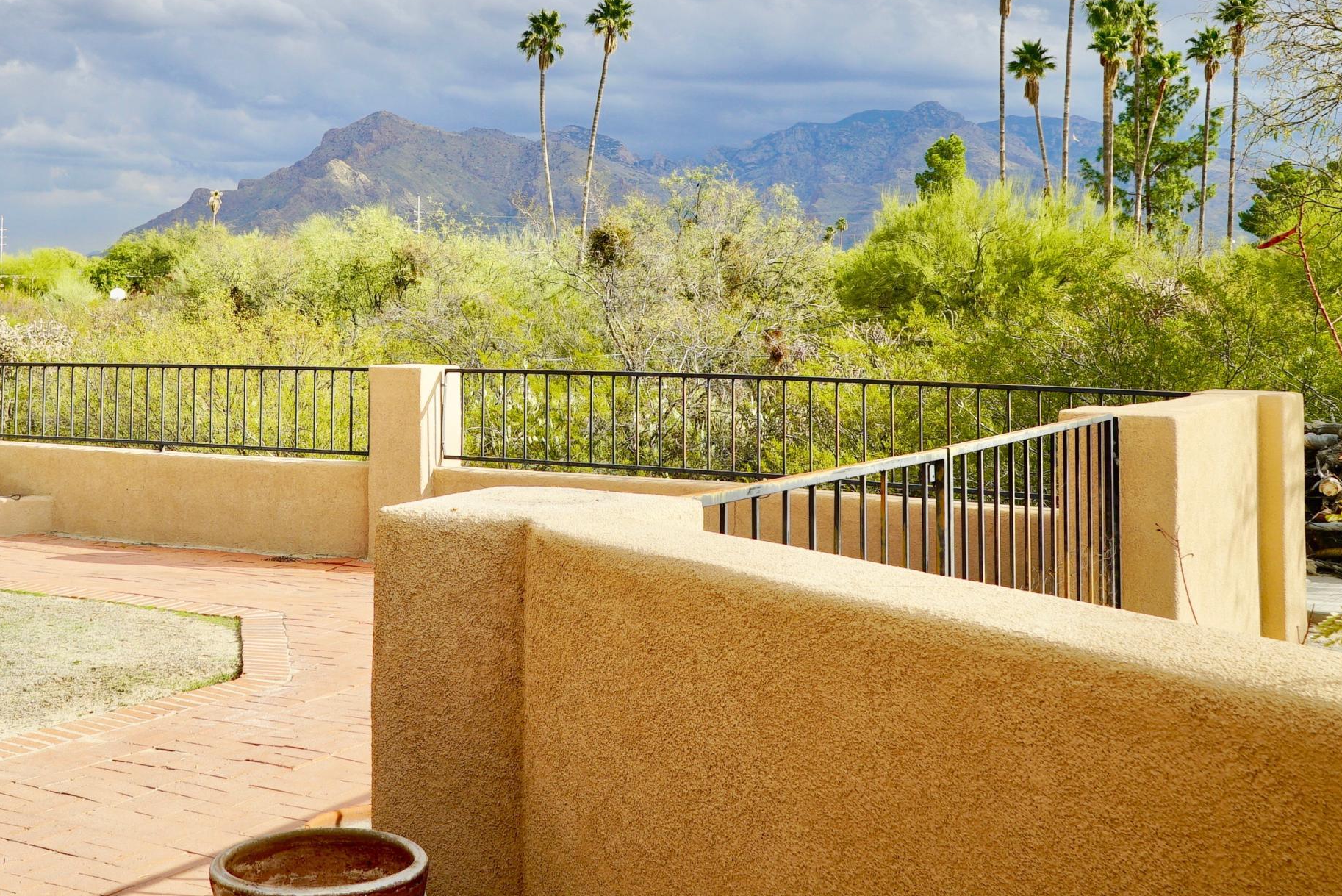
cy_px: 186
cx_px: 478
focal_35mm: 46
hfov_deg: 42.3
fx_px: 1715
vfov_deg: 28.7
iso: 100
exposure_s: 1/80
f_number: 13
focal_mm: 28
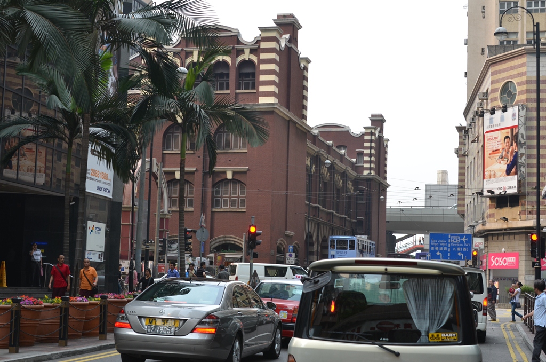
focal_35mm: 63
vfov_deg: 21.5
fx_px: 953
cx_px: 273
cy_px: 181
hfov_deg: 32.0
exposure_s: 1/125
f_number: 5.6
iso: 200
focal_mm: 42
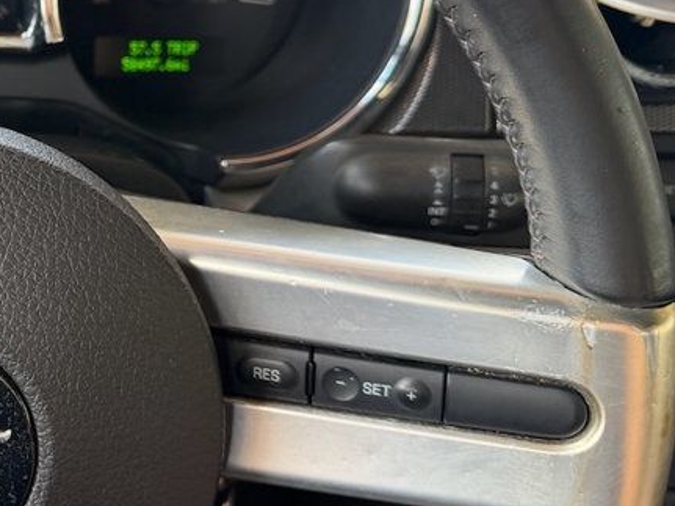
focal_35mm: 57
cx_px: -69
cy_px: 168
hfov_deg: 30.3
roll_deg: +0.3
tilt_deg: -27.7
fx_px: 1111
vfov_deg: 25.5
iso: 200
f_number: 1.78
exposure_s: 1/122
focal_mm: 6.76
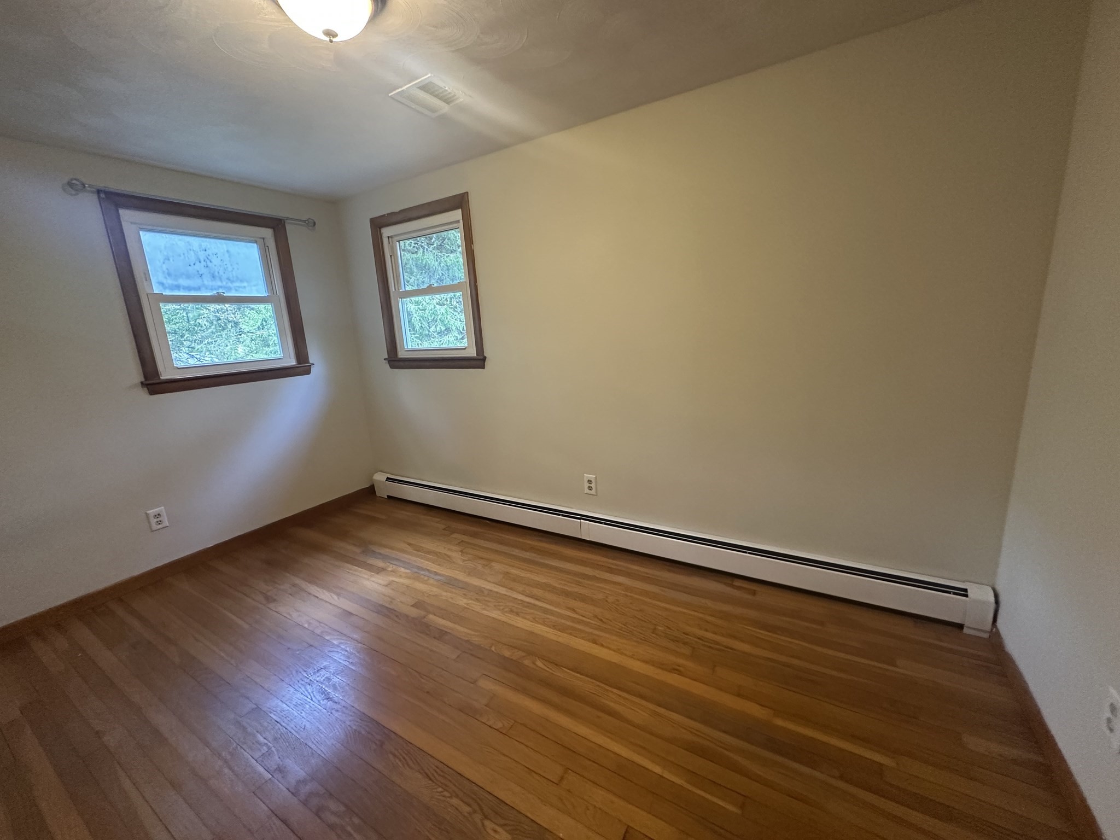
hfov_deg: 102.1
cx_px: 560
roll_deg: +3.6
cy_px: 420
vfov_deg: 85.7
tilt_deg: -11.1
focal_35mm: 14
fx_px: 453
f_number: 2.2
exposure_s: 1/60
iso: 320
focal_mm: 2.22
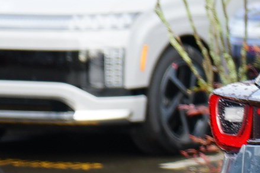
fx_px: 2966
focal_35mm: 411
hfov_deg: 4.7
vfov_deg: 3.3
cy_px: 297
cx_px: 877
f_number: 5.6
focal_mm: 60
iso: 100
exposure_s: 1/60
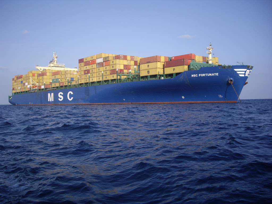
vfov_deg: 37.7
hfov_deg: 49.0
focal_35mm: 38
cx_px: 136
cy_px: 102
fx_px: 299
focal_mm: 7.9
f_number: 2.8
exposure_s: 1/800
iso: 64
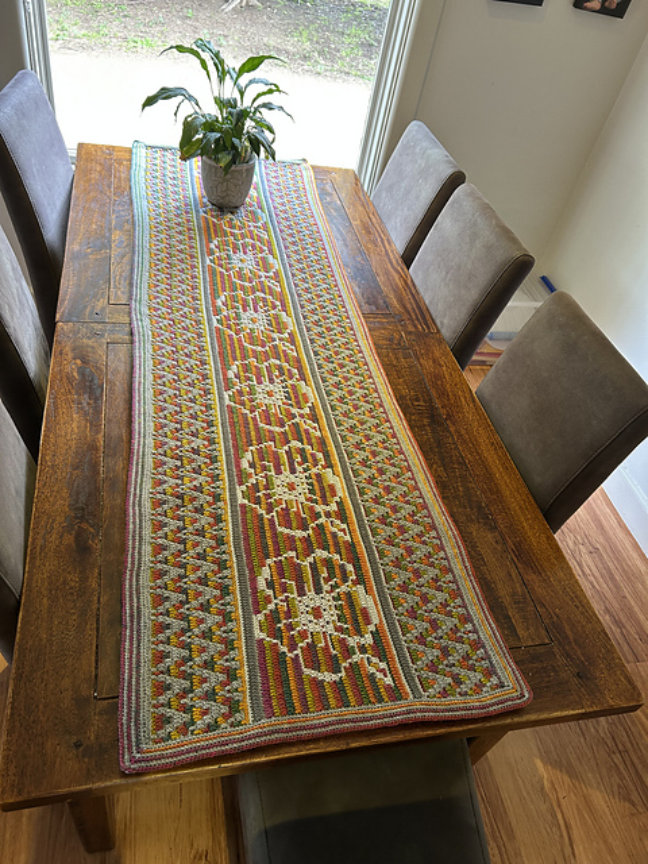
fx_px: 649
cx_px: 324
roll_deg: -14.7
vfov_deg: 67.3
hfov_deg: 53.1
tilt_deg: -43.6
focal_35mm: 26
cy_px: 432
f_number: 1.5
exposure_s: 1/50
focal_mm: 5.7
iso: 100
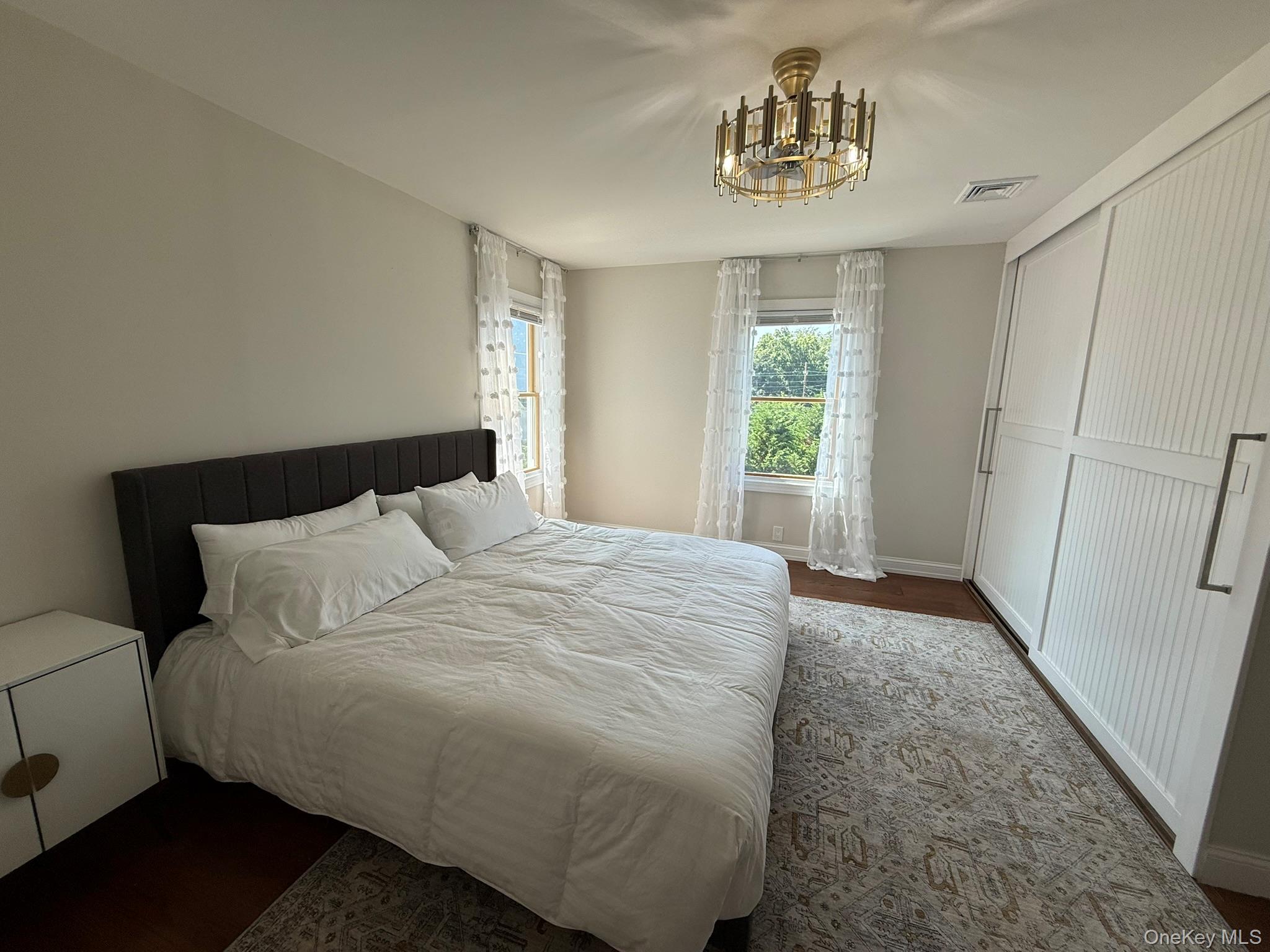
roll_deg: -1.3
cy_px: 476
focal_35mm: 14
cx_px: 635
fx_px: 514
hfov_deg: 102.1
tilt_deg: -8.1
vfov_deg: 85.7
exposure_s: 1/237
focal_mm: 2.22
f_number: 2.2
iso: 50
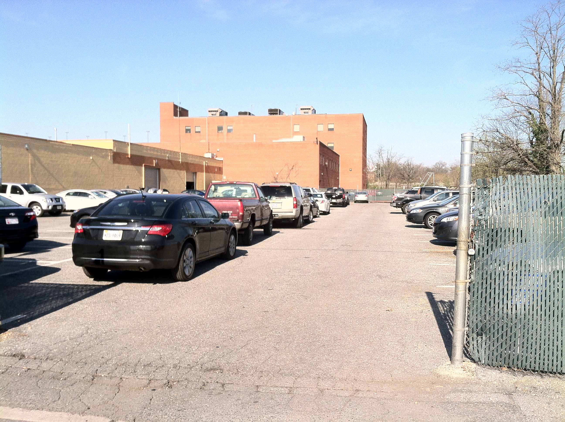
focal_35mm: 35
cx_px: 282
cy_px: 211
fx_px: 570
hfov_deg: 52.7
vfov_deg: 40.6
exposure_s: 1/1364
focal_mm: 3.85
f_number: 2.8
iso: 80
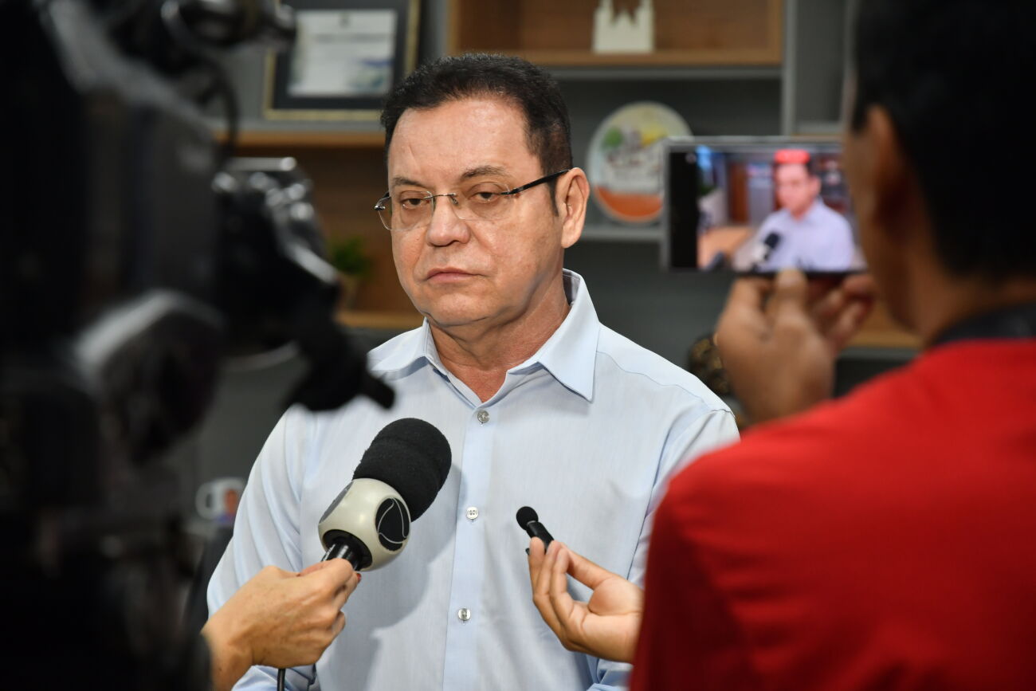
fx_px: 3453
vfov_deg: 11.4
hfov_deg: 17.1
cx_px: 518
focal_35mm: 120
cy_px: 346
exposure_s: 1/160
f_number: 4
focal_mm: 80
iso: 500
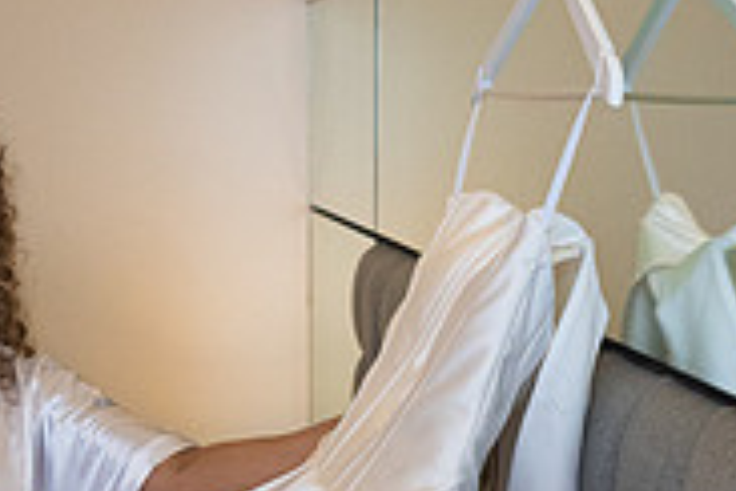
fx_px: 1554
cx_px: 507
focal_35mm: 76
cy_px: 421
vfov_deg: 17.7
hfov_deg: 26.5
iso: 3200
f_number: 4
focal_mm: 24
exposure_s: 1/320
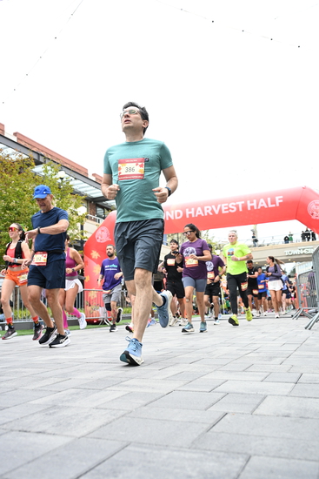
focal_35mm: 31
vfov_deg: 60.3
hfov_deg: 42.3
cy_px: 240
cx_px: 160
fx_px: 412
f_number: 4
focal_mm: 31
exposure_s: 1/640
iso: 2000
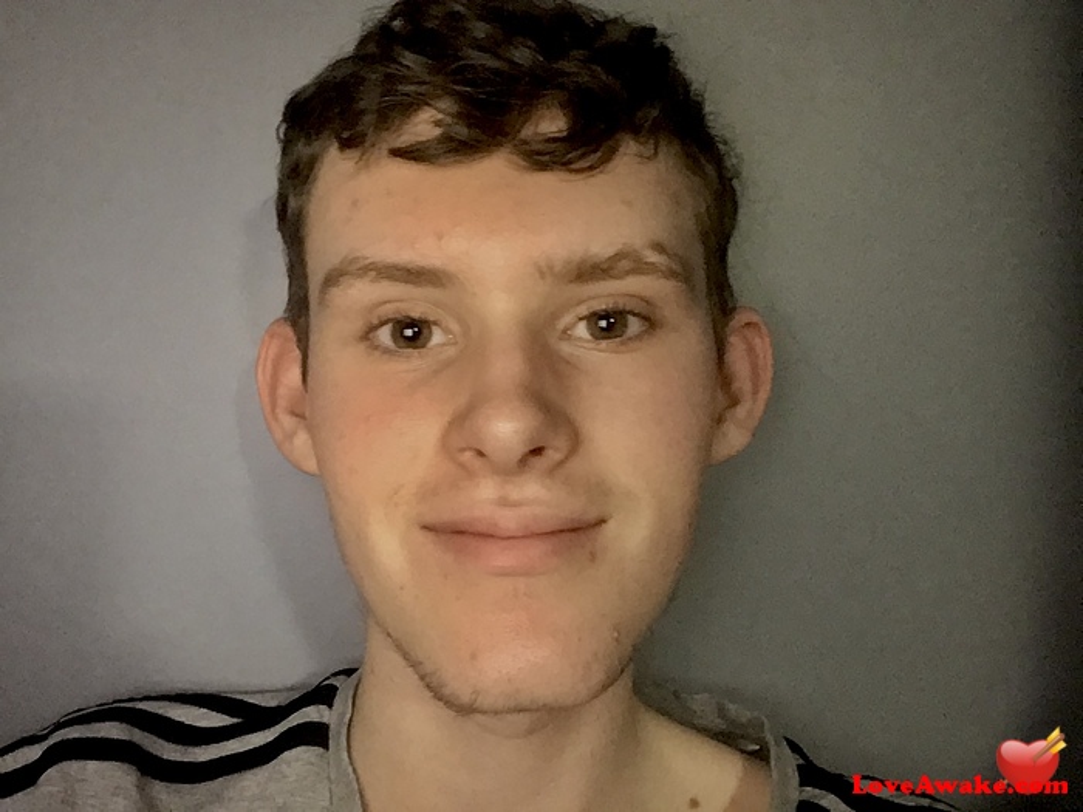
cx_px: 542
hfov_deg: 58.4
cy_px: 406
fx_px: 970
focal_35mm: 31
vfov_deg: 45.4
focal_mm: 2.15
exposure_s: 1/25
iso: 400
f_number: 2.4
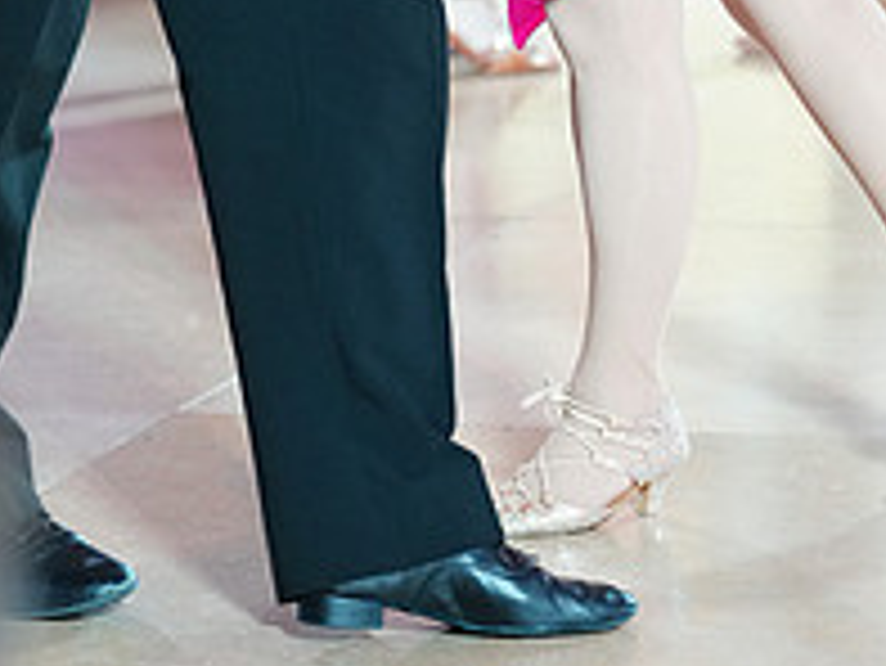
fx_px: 7325
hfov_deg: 6.9
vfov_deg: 5.2
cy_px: -225
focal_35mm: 286
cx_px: 686
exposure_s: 1/640
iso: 2000
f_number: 2.8
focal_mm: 101
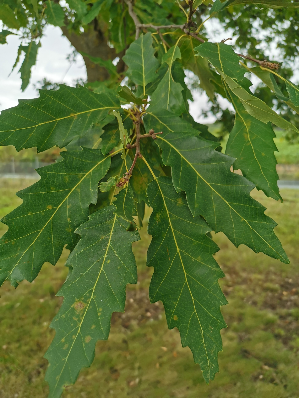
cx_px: 150
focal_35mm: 27
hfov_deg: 51.4
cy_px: 199
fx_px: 311
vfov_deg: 65.3
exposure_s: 1/373
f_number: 1.8
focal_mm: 5.58
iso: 50
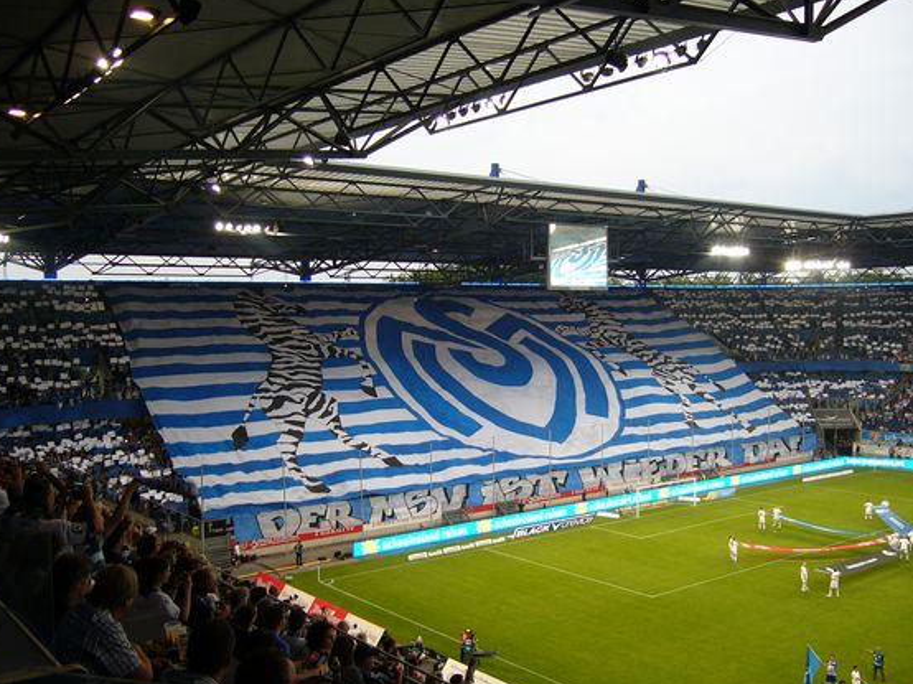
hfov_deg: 51.4
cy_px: 344
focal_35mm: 36
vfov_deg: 39.6
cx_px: 445
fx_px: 949
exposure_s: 1/50
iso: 100
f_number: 2.8
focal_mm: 5.8
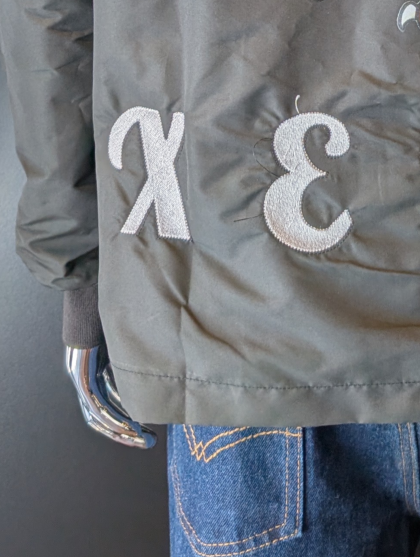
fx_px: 1226
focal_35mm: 76
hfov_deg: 19.2
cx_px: 359
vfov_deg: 21.8
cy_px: -250
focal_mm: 6.9
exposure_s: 1/33.8
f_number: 1.68
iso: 37
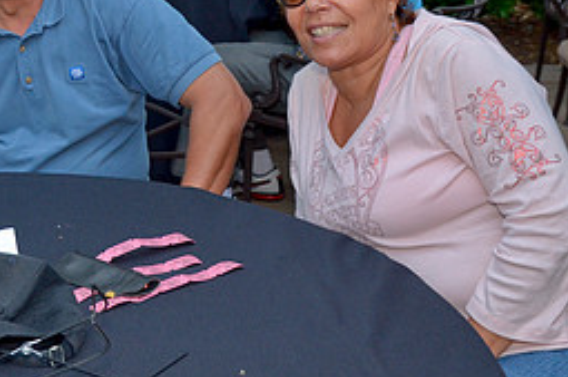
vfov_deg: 18.0
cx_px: 2
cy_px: 80
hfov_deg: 25.7
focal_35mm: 75
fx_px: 1181
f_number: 4
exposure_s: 1/80
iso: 400
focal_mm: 22
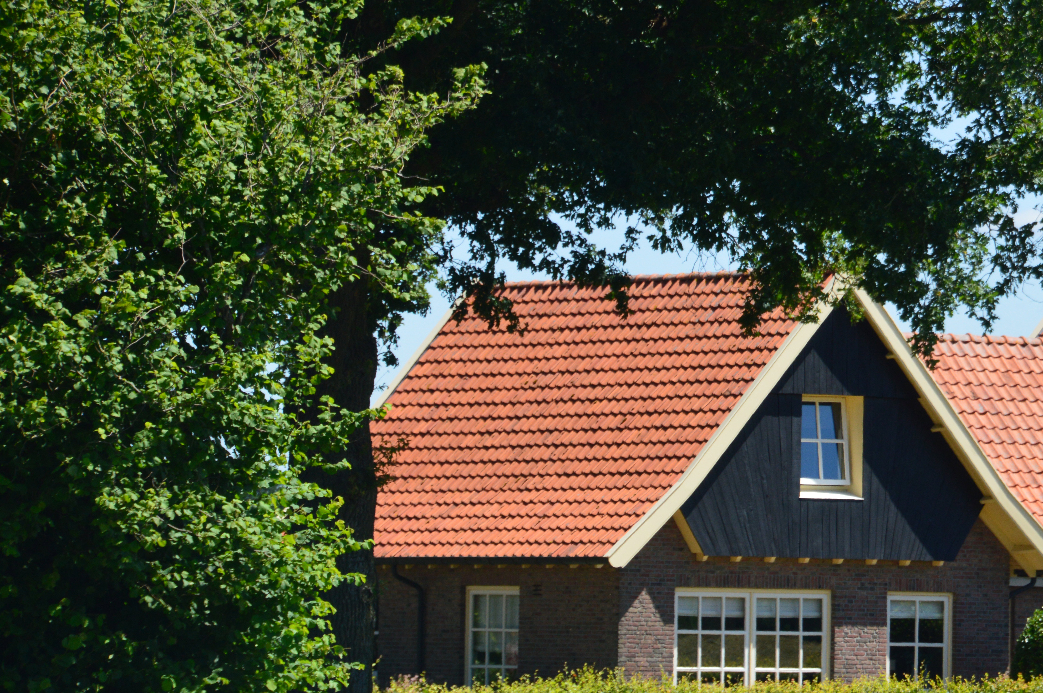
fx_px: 7757
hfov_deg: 7.7
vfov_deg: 5.1
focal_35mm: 268
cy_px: 476
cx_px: 677
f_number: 11
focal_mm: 130
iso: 400
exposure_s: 1/400
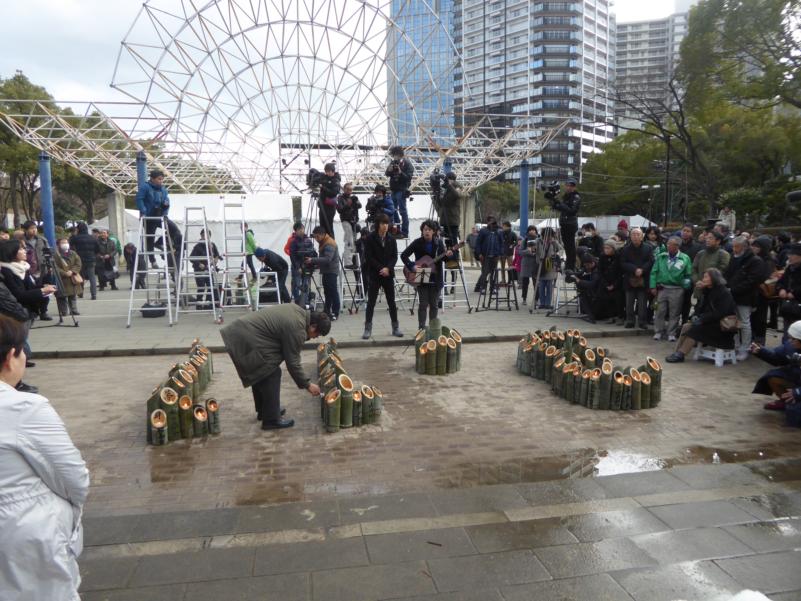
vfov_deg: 54.9
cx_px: 400
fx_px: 578
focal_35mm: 25
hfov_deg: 69.4
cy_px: 300
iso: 100
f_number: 3.3
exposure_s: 1/160
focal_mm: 4.3
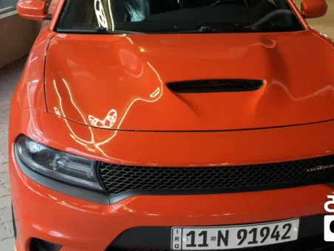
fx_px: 328
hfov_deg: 53.2
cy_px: 81
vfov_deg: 41.2
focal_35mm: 34
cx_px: 213
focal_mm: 6.76
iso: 320
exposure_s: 1/33
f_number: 1.78
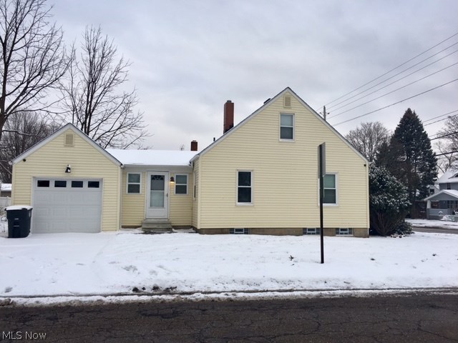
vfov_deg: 48.2
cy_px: 172
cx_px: 229
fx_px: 384
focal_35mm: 29
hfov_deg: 61.7
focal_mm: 4.15
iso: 25
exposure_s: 1/196
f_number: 2.2
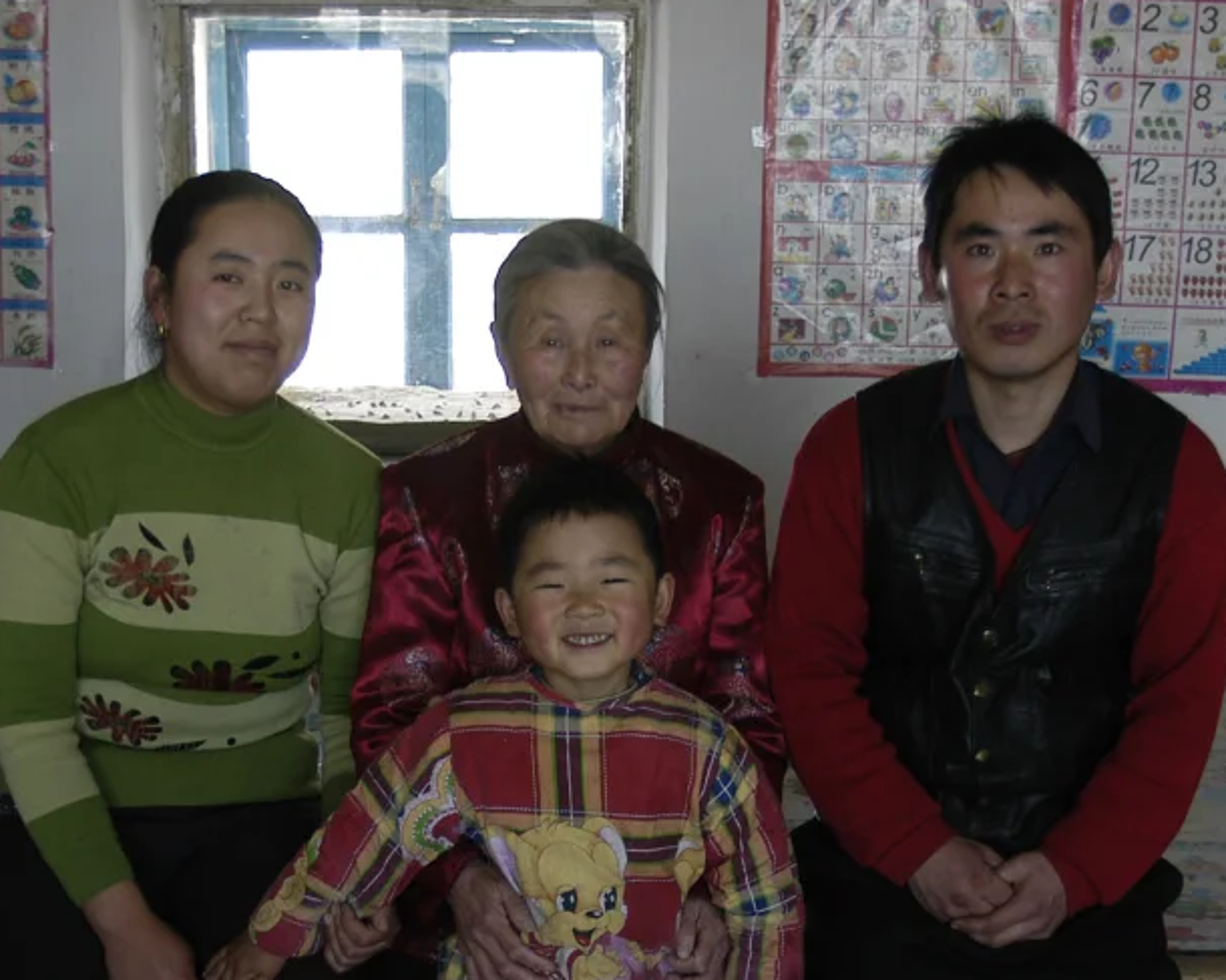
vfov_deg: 21.0
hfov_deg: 26.4
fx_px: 2613
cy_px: 777
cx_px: 573
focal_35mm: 72
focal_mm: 26
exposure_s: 1/60
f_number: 2.8
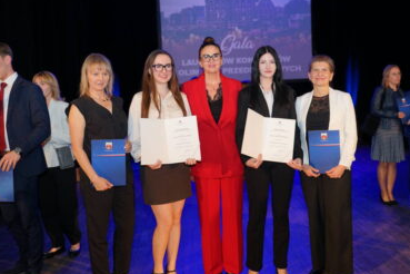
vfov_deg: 34.2
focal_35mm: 39
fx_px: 444
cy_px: 136
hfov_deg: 49.5
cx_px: 222
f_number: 2.8
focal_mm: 30
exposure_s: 1/200
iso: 320
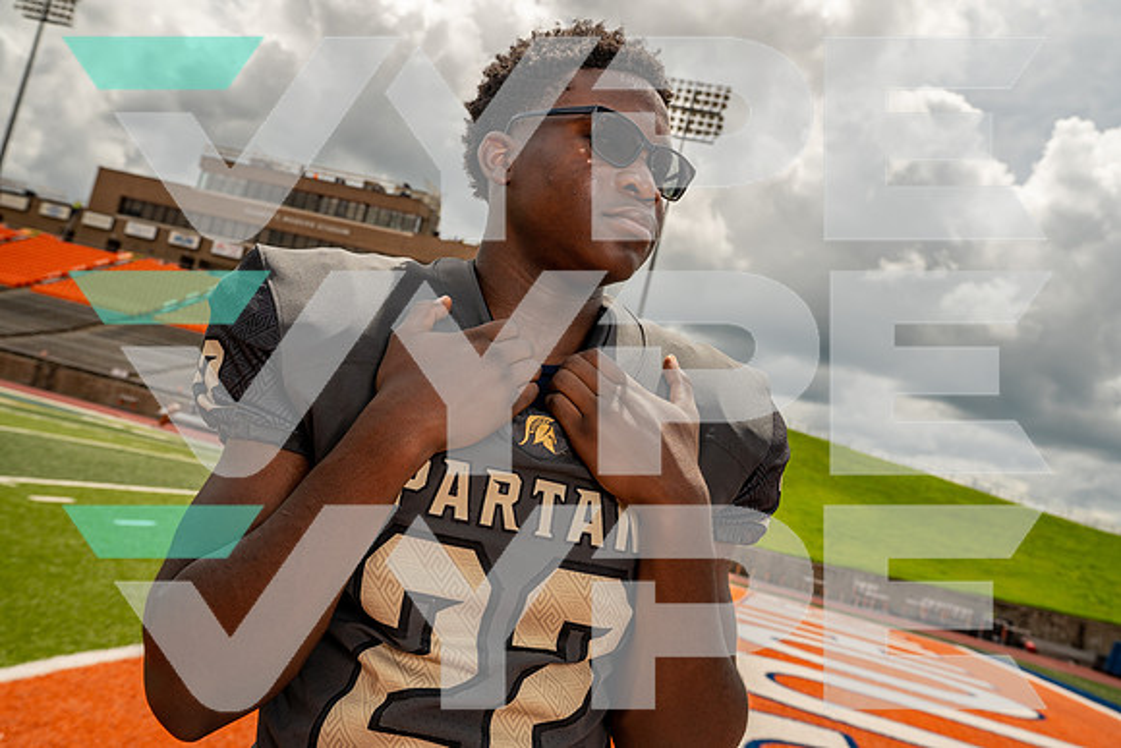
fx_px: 1121
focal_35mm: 36
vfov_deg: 36.9
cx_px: 560
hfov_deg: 53.1
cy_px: 374
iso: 100
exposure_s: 1/320
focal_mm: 36
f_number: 8
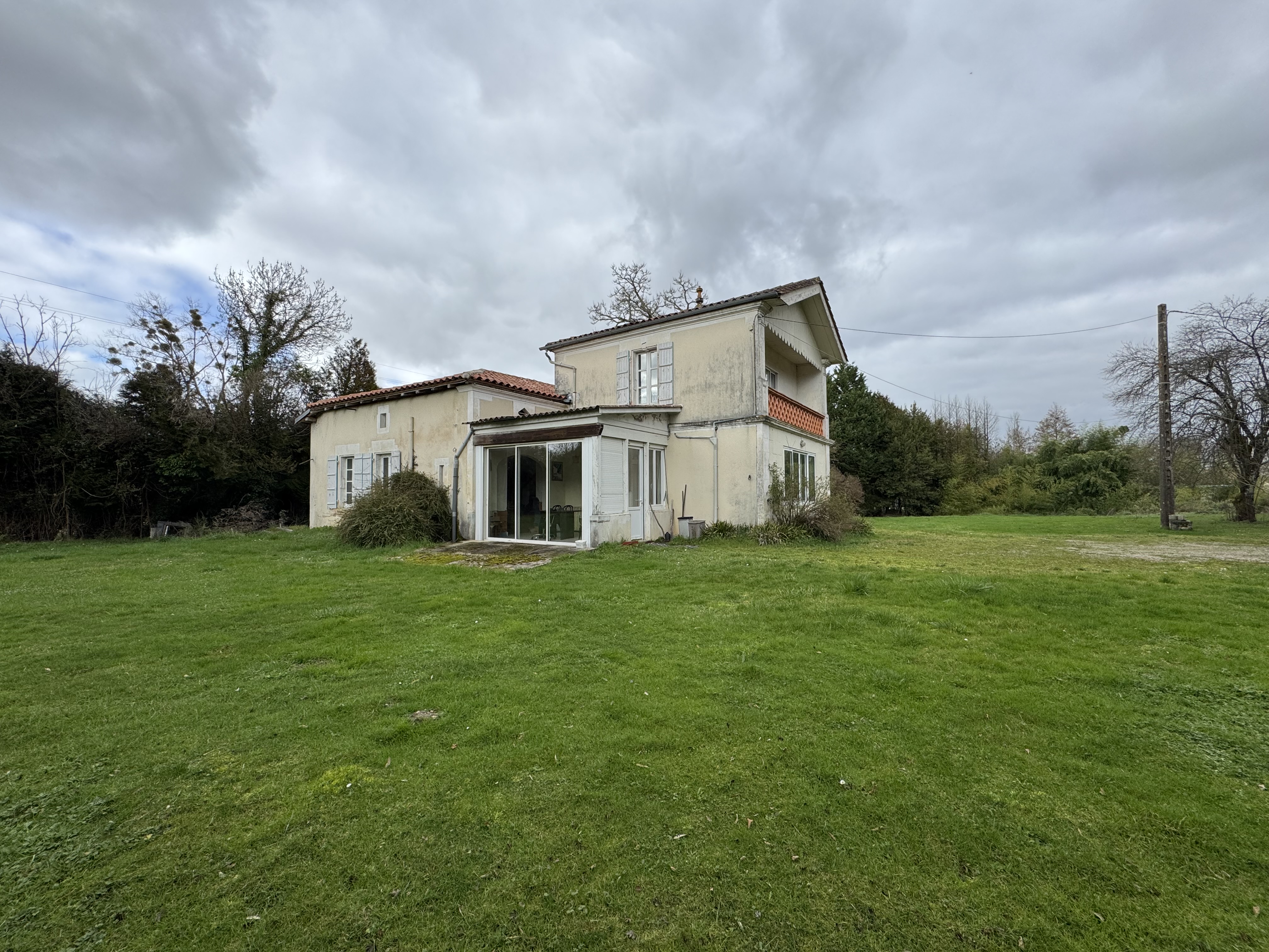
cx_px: 634
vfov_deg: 85.7
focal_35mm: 14
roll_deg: +0.5
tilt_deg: +2.5
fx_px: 513
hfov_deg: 102.1
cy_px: 476
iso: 50
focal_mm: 2.22
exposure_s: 1/879
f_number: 2.2
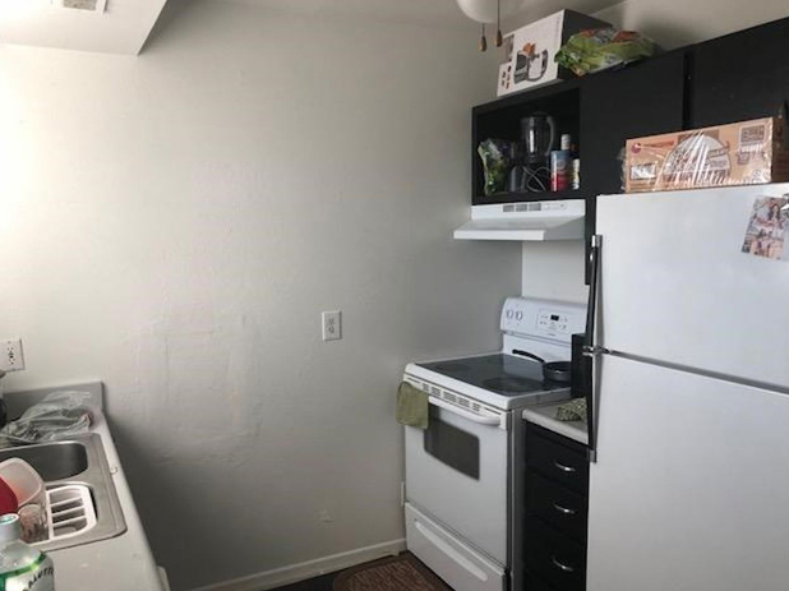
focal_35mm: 29
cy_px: 304
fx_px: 661
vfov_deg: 48.2
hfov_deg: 61.7
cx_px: 396
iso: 25
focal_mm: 3.99
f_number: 1.8
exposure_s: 1/40
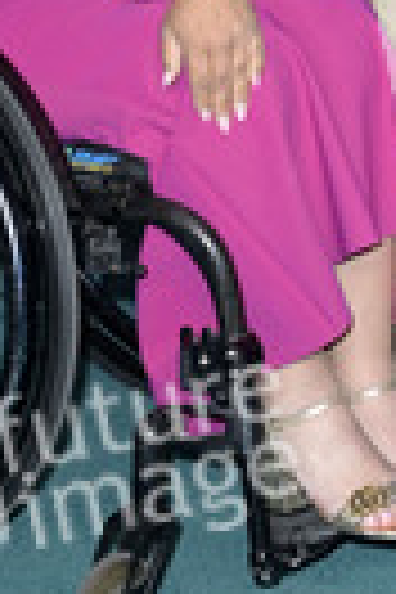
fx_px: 2392
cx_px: 198
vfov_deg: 13.6
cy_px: -202
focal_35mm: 145
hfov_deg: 9.5
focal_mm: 48
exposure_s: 1/250
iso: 800
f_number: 5.6
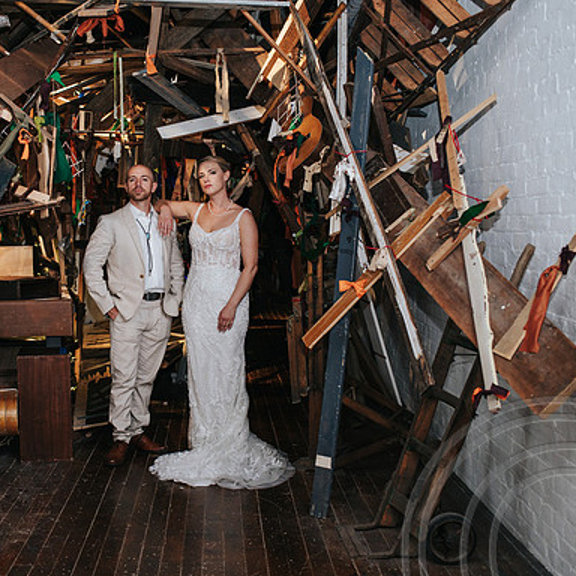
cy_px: 300
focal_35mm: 47
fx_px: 885
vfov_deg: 36.1
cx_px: 150
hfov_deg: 35.3
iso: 1000
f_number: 2.8
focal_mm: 35
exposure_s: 1/200
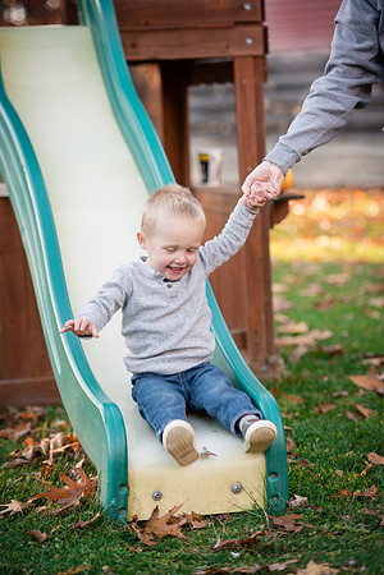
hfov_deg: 11.2
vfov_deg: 16.8
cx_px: 192
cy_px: 288
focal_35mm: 122
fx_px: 1952
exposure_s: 1/320
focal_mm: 122
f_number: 3.2
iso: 500
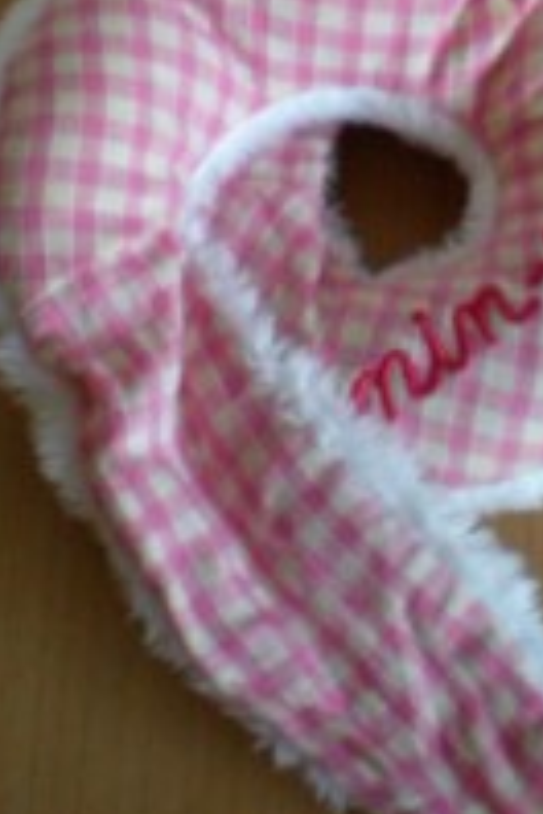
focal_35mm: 104
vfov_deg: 18.8
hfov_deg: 13.1
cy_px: -95
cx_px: 395
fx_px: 2353
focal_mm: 6.3
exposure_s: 1/21.6
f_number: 3.1
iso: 200
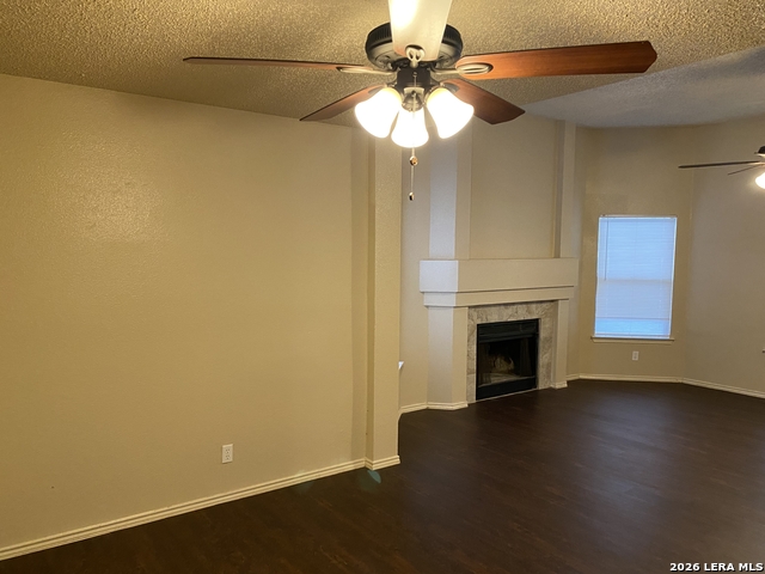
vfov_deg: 53.1
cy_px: 287
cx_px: 382
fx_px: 575
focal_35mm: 26
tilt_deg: -4.5
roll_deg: -1.1
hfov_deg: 67.3
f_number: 1.8
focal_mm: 4.25
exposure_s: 1/60
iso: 400
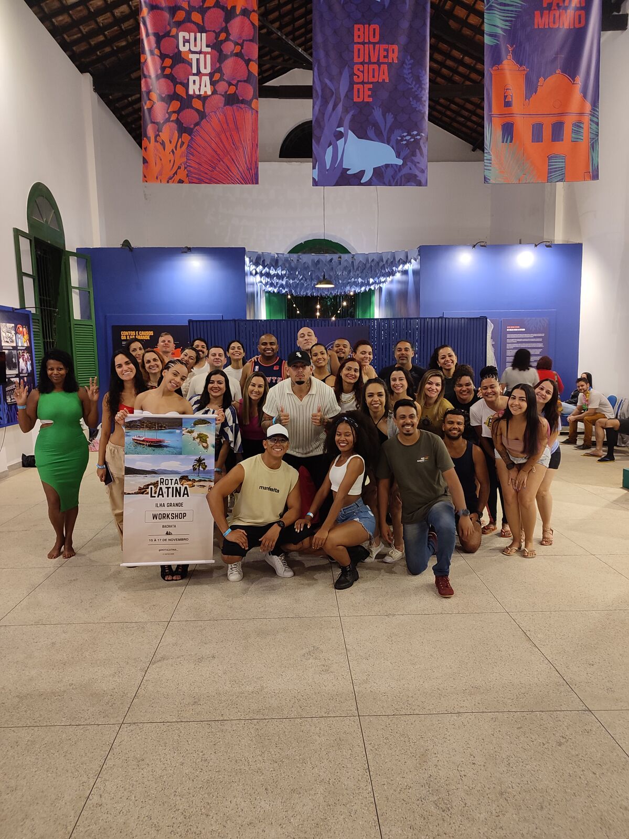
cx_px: 314
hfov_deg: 56.8
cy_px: 420
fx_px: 582
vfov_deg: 71.6
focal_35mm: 24
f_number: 1.89
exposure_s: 1/20
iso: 435
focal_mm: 5.89
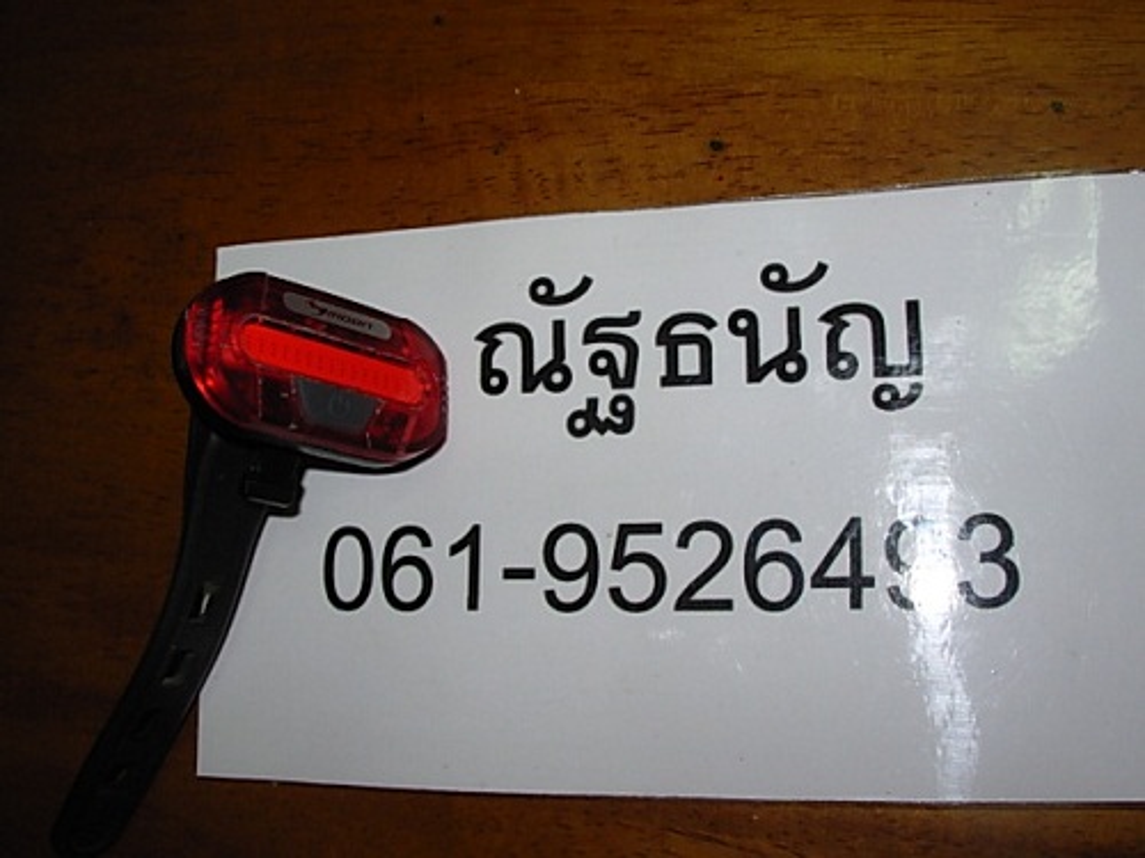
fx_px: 1257
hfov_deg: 49.0
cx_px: 572
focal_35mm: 38
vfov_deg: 37.7
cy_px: 429
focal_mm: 6.3
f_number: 4.9
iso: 50
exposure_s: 1/32
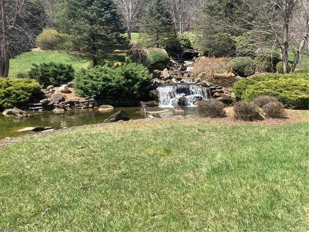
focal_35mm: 31
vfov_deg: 45.4
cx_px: 154
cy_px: 116
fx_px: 277
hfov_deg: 58.4
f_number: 2.4
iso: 25
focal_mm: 3.3
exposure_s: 1/622
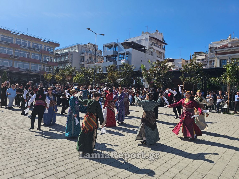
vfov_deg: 56.8
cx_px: 119
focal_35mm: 24
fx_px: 166
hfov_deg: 71.6
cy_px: 90
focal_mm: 6.3
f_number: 1.7
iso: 10
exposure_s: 1/1047
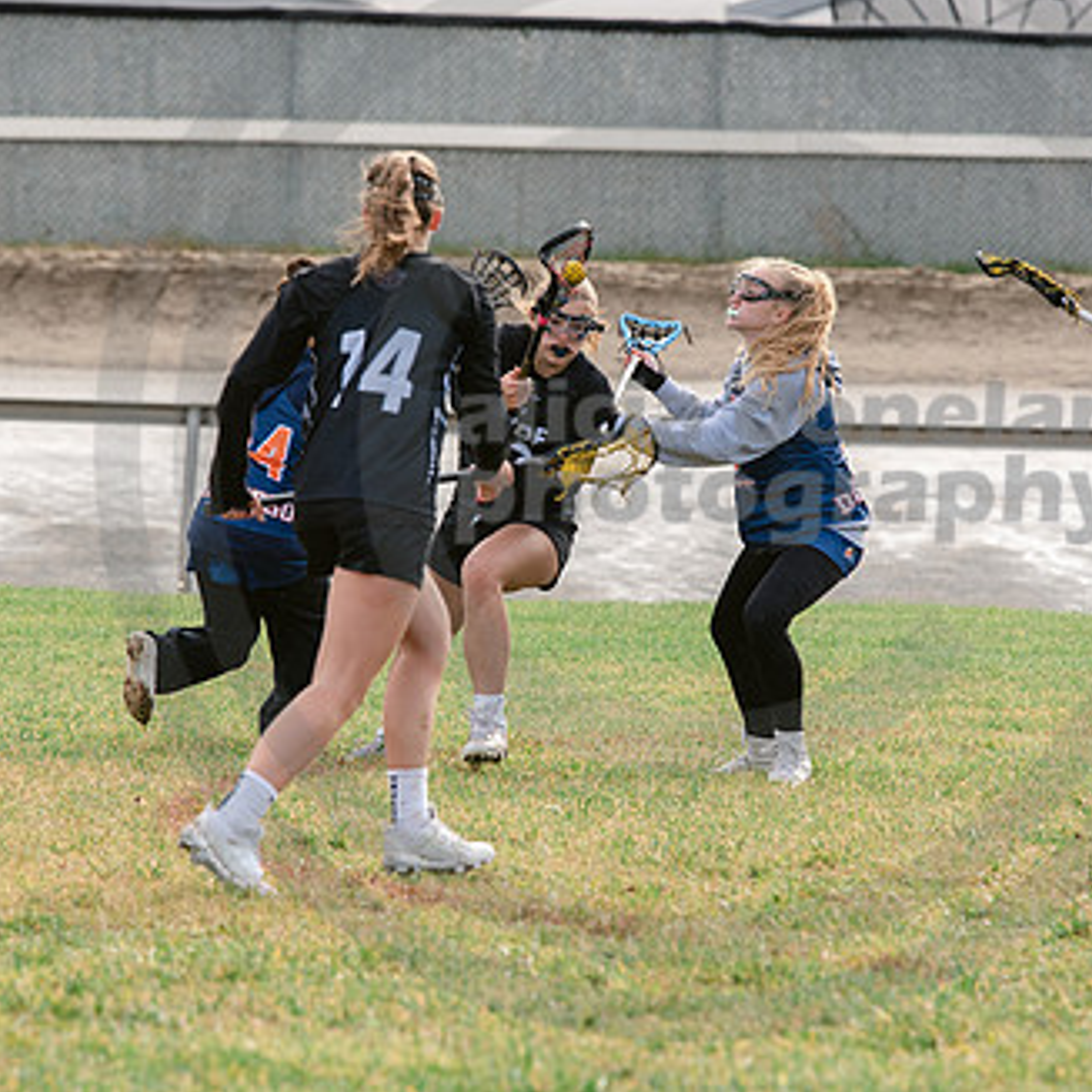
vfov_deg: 4.7
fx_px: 13205
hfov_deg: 4.7
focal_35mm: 370
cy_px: 554
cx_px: 530
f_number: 5
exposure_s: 1/1600
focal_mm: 200
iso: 400
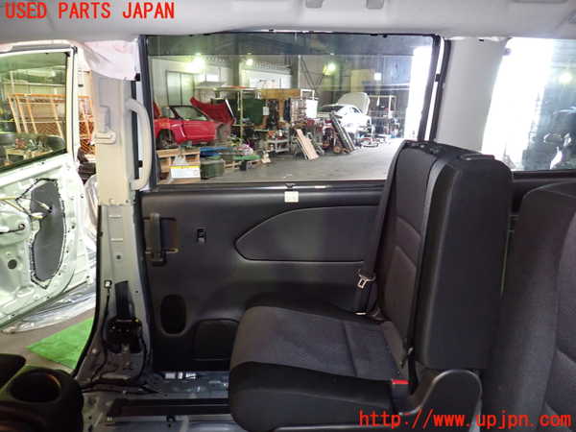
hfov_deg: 69.4
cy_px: 216
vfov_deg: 54.9
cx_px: 288
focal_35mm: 25
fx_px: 416
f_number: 2
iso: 500
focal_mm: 4.5
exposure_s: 1/30
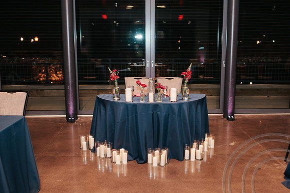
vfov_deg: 33.5
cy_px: 107
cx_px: 161
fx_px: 321
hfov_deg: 48.5
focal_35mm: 40
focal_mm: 35
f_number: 2.8
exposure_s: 1/200
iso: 1000
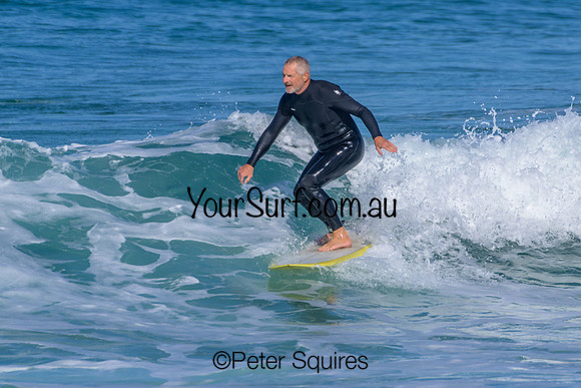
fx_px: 18068
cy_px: 171
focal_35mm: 1119
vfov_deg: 1.2
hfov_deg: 1.8
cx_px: 325
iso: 560
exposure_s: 1/2000
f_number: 11
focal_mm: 1000
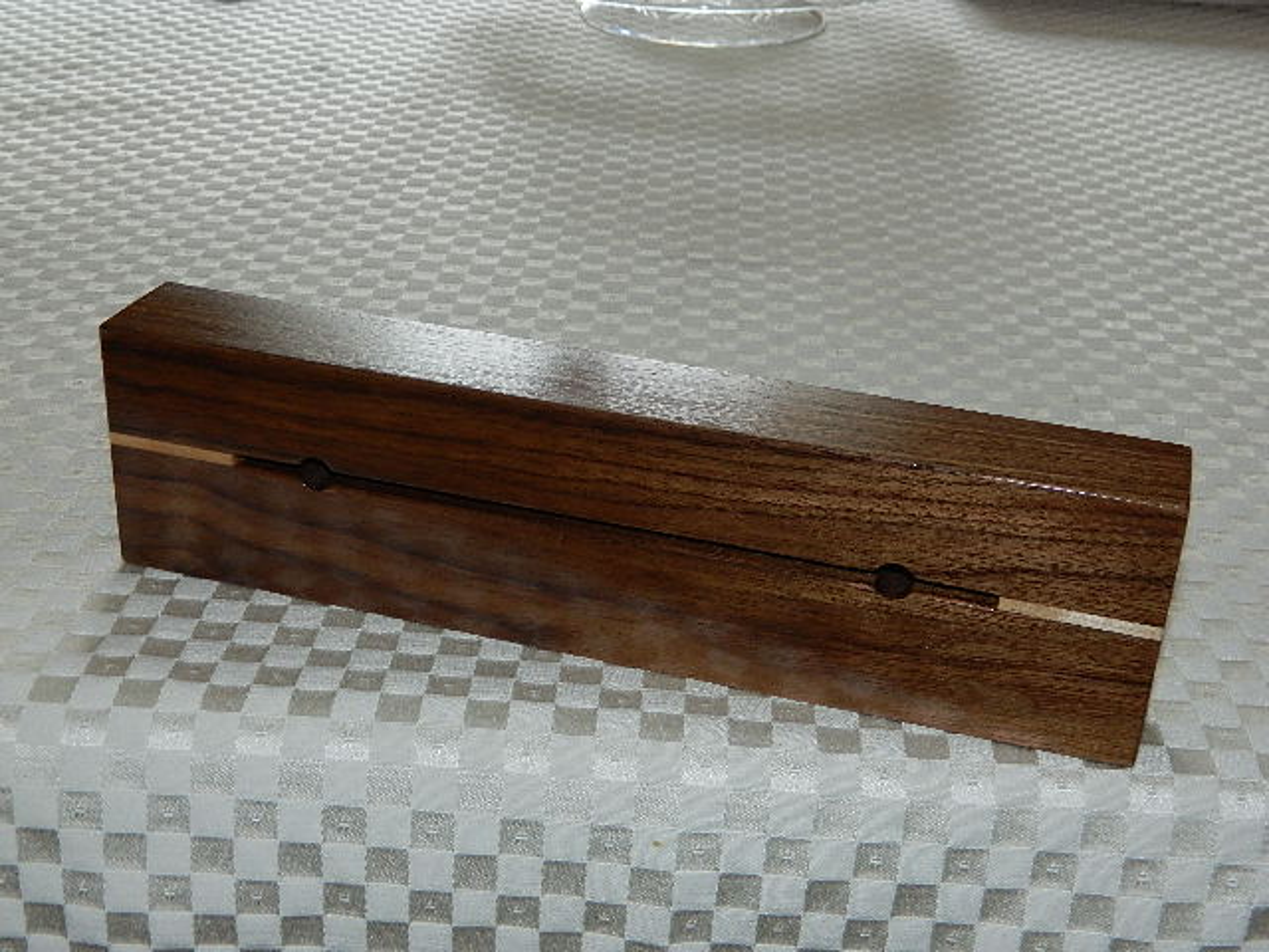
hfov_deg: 40.4
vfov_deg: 30.9
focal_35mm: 47
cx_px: 634
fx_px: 1723
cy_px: 476
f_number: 3.6
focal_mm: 8.4
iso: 200
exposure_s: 1/50
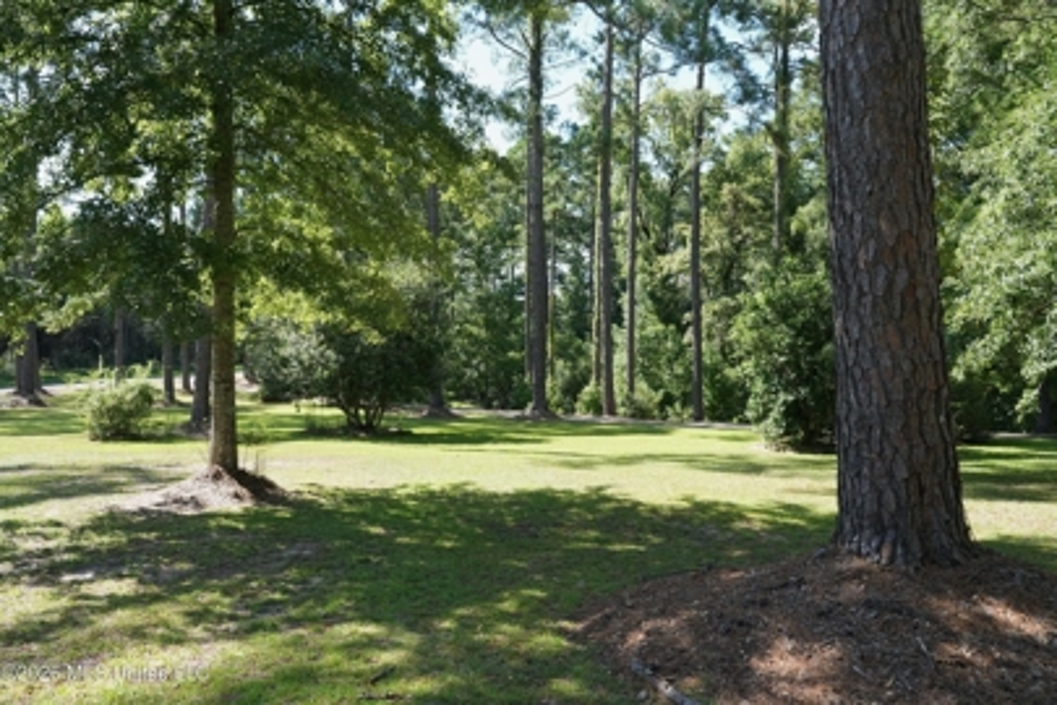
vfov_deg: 47.9
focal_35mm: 27
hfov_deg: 67.4
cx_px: 528
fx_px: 793
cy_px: 352
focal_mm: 27
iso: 320
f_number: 8
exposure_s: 1/125
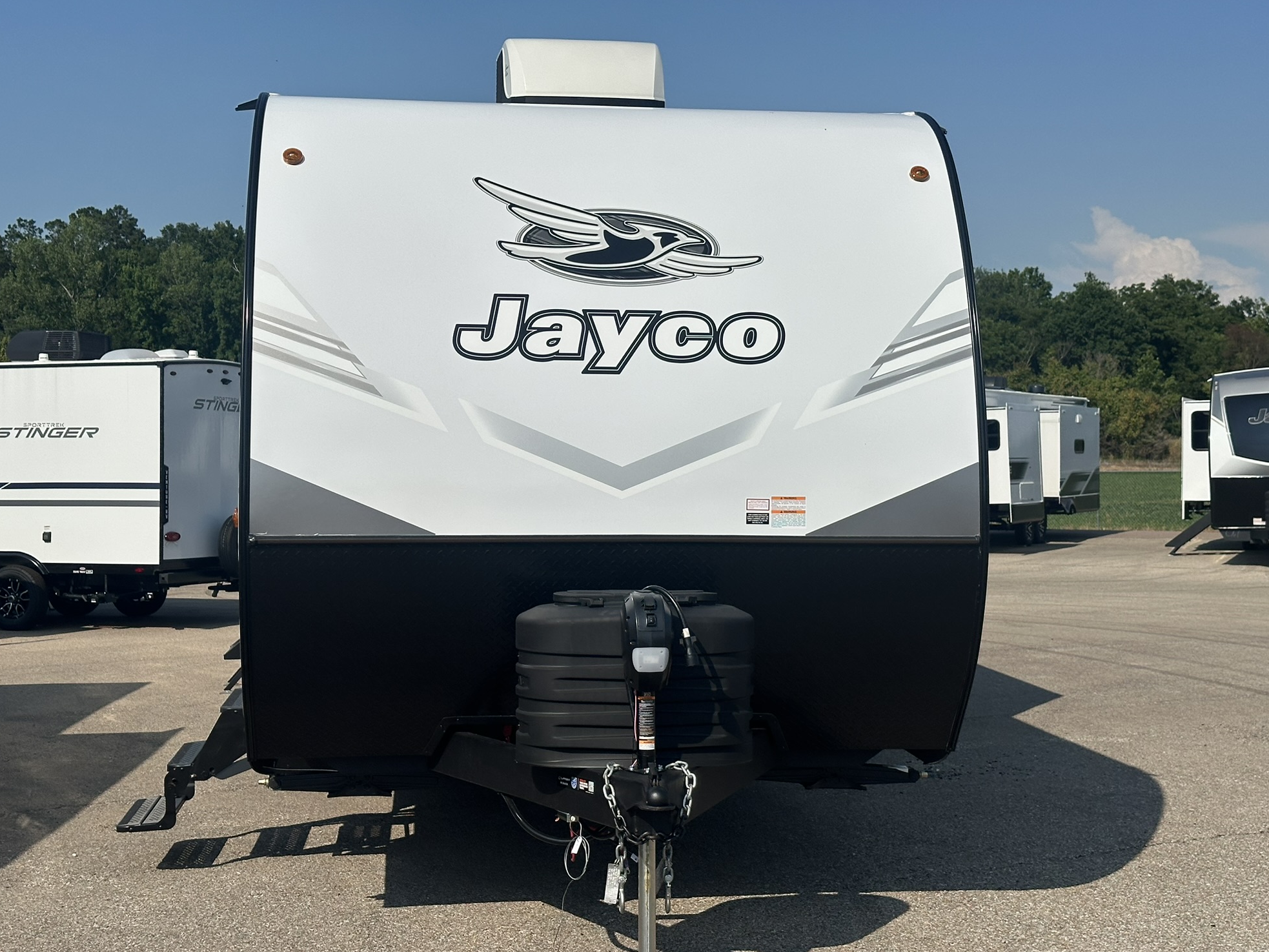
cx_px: 631
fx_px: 1833
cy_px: 488
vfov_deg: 29.1
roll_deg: +0.3
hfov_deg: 38.2
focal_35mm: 50
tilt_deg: +0.0
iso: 64
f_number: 1.78
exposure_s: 1/12048
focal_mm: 6.86
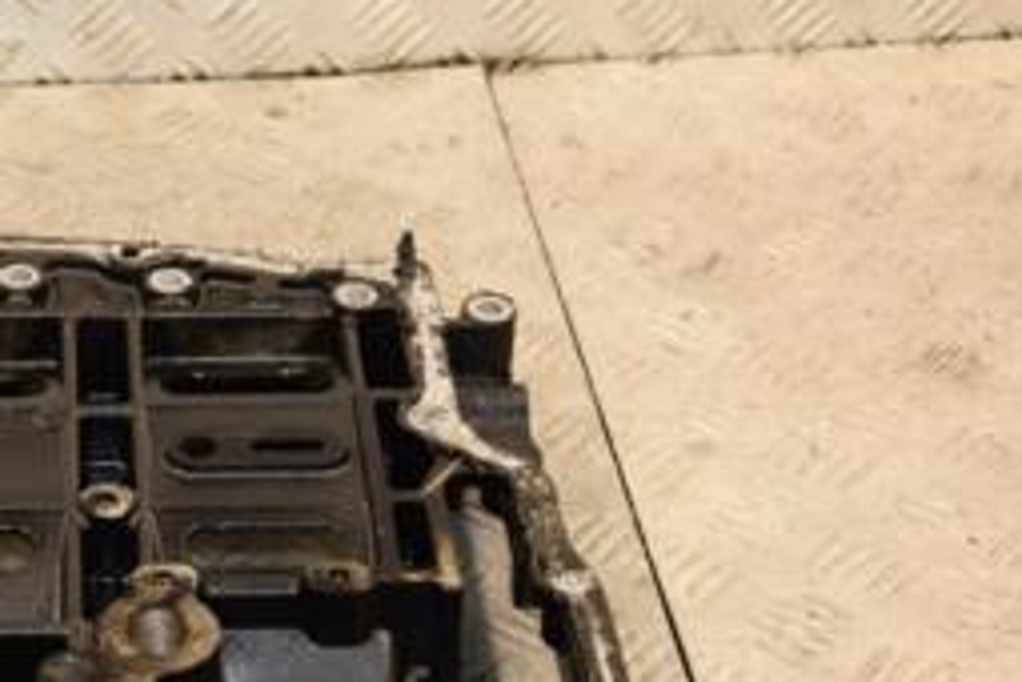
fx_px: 2810
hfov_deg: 19.9
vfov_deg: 13.8
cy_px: 309
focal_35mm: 99
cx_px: -16
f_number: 5
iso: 800
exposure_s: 1/125
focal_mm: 28
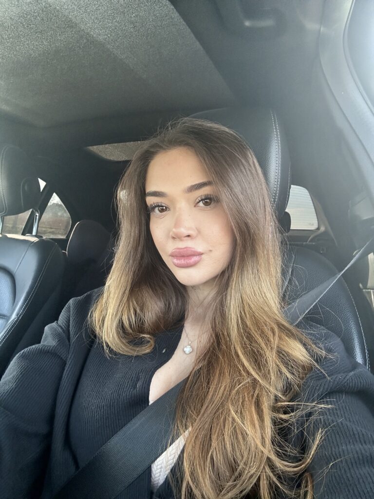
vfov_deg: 73.9
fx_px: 331
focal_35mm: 23
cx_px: 187
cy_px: 250
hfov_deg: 58.9
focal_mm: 2.69
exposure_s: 1/121
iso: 64
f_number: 1.9
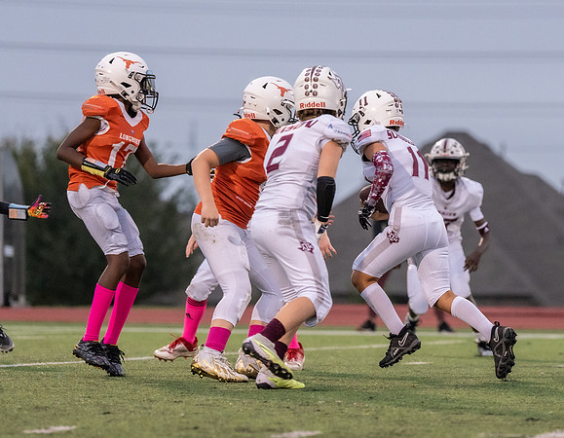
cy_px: 197
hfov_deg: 6.6
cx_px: 375
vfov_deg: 5.1
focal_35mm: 298
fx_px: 4924
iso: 2500
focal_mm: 153
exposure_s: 1/1250
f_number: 2.8
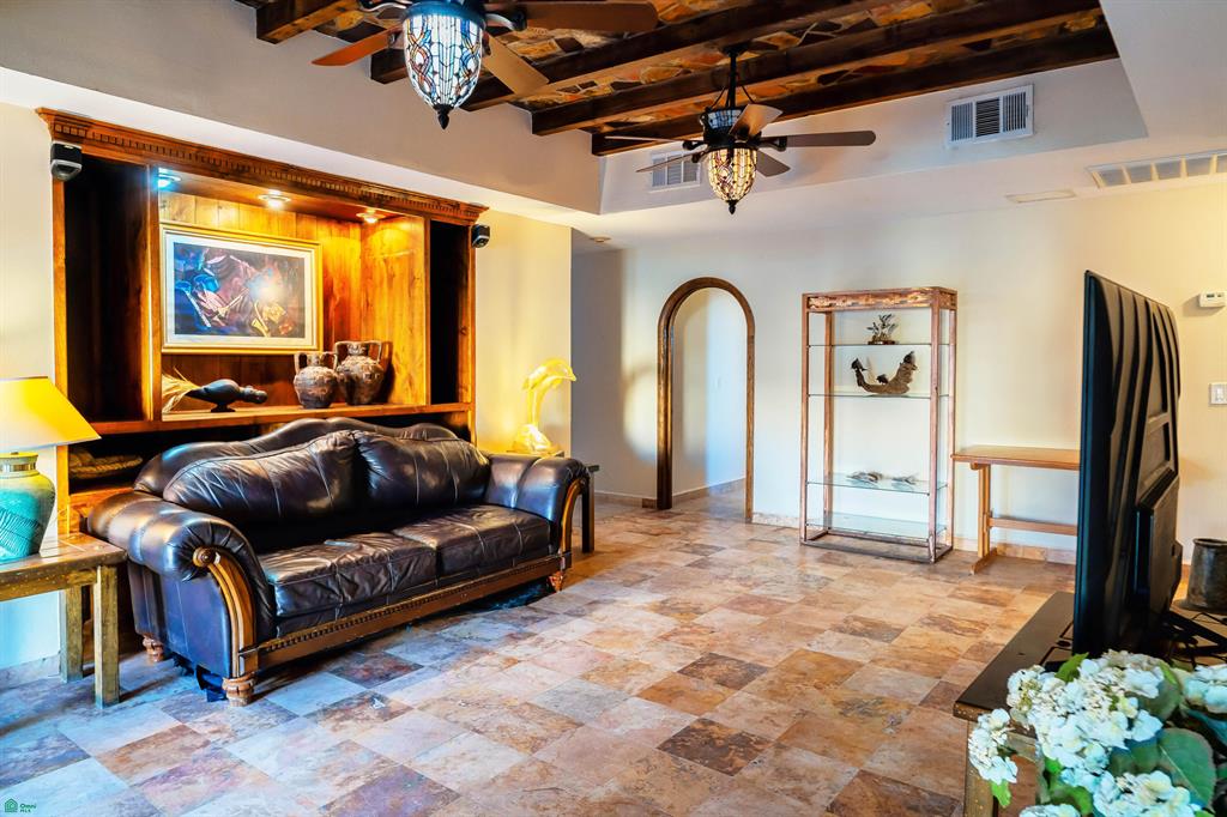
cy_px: 408
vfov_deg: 61.9
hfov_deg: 84.0
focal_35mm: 20
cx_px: 614
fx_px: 681
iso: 640
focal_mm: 20
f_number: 4.5
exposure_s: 1/25
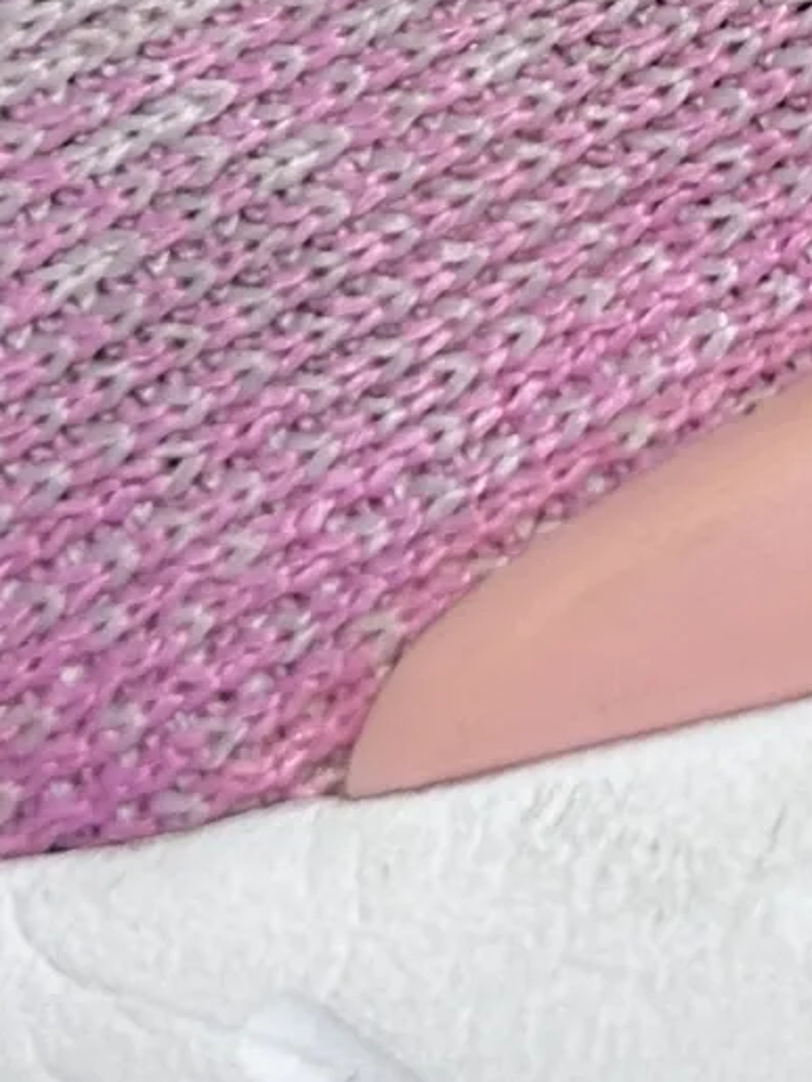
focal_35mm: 129
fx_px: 4035
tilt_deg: -65.7
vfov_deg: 14.5
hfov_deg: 11.2
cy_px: -432
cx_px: 1091
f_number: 1.5
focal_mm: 5.7
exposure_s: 1/50
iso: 125
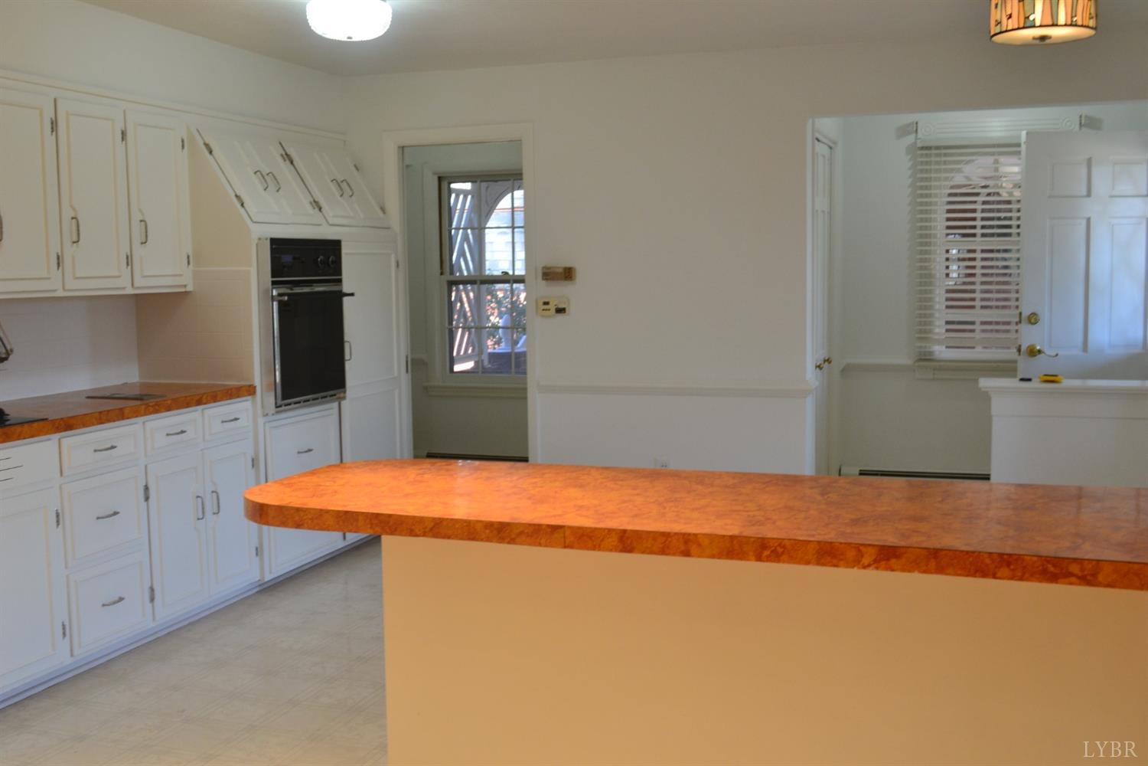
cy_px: 383
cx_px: 574
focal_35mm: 36
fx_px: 1148
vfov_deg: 36.9
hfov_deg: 53.1
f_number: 7.1
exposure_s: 1/30
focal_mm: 24
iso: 400
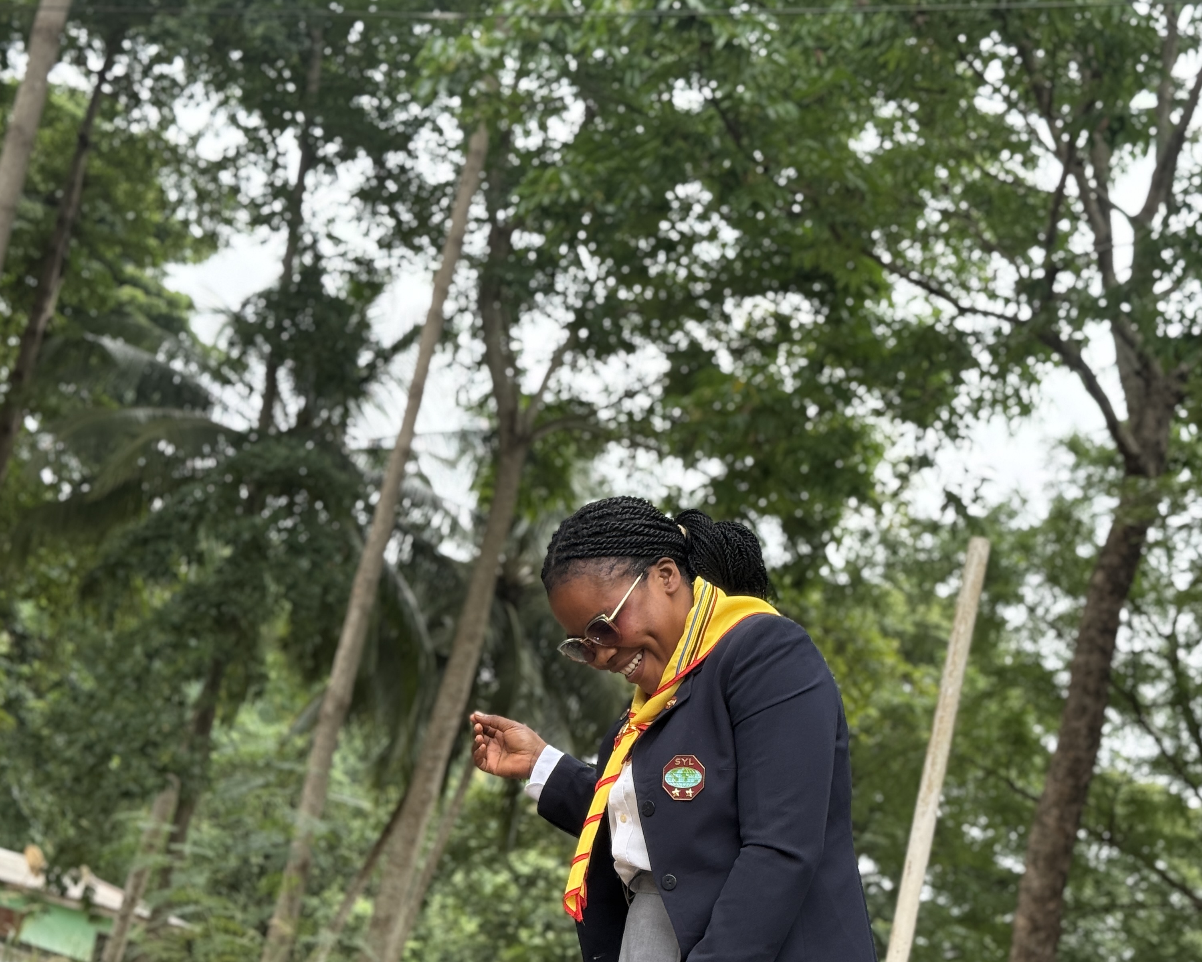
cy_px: 693
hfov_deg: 30.0
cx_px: 602
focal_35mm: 63
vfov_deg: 24.0
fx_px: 2241
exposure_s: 1/278
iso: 100
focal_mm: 6.76
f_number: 1.78
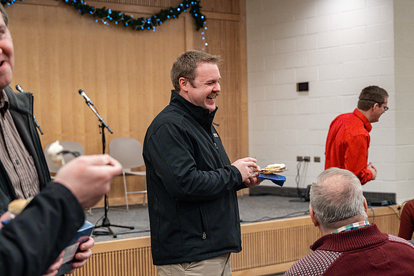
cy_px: 150
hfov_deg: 30.8
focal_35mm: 65
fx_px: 752
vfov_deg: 20.8
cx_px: 233
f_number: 4
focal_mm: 53
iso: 2000
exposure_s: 1/200
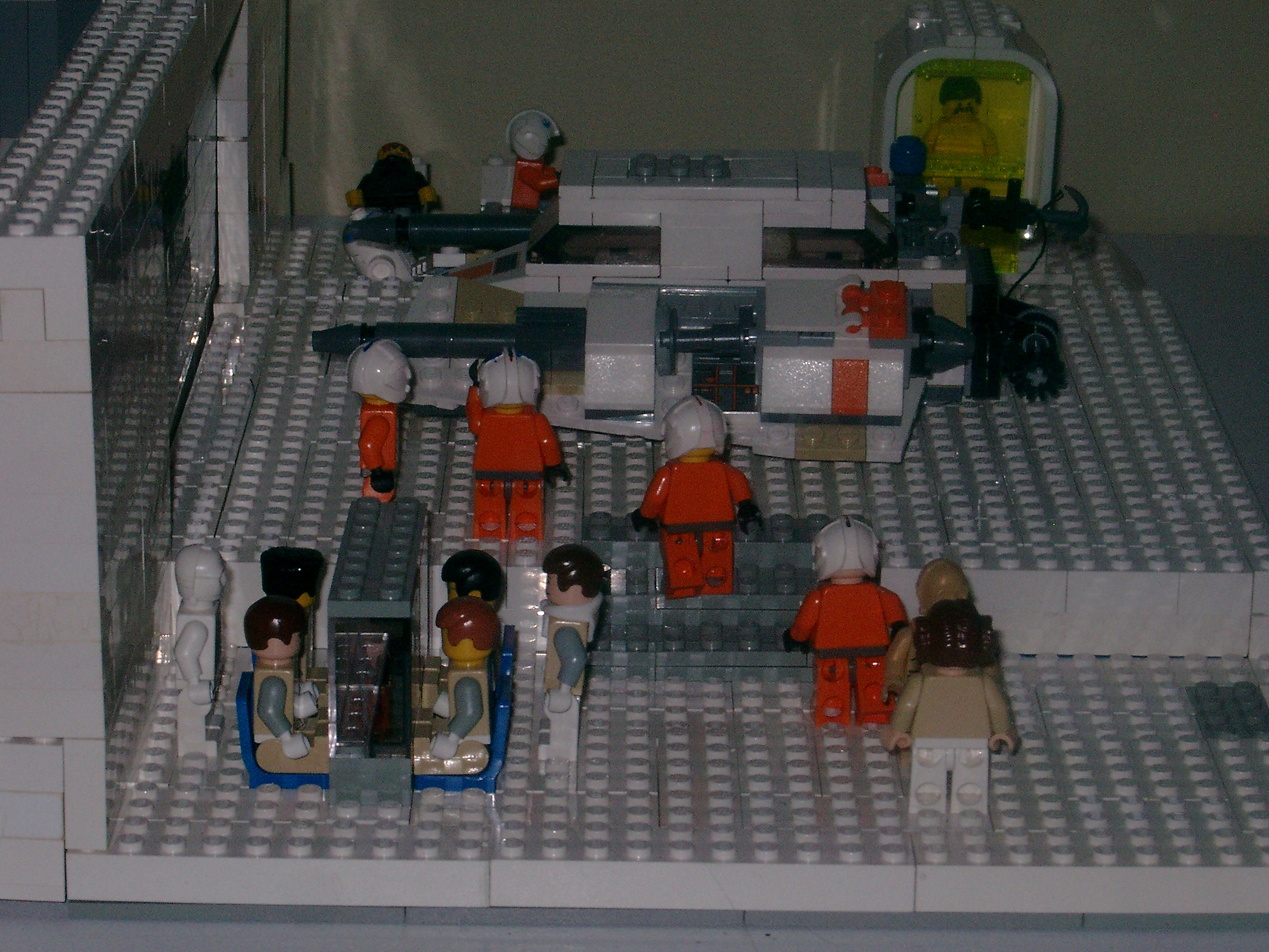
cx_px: 634
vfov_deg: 13.2
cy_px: 476
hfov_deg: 17.6
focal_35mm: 112
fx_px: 4106
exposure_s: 1/400
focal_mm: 22.8
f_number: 9.2
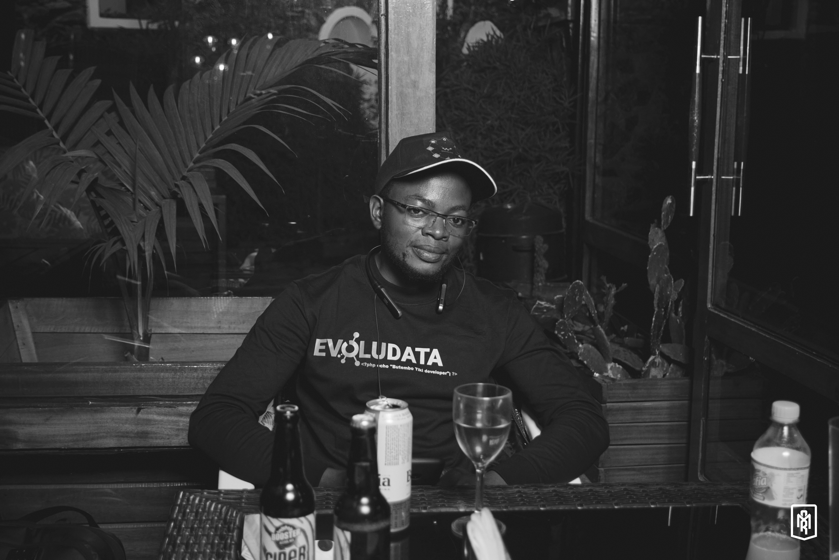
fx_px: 1166
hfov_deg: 39.6
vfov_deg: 27.0
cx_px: 420
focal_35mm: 50
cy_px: 280
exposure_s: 1/160
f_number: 5.6
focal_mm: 50
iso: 1600
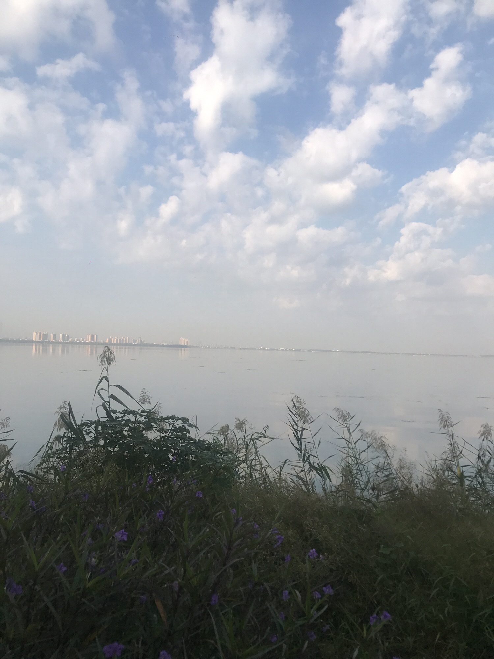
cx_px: 247
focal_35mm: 28
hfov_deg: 49.7
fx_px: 533
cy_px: 330
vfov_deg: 63.4
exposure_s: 1/2283
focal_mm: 3.99
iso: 20
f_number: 1.8
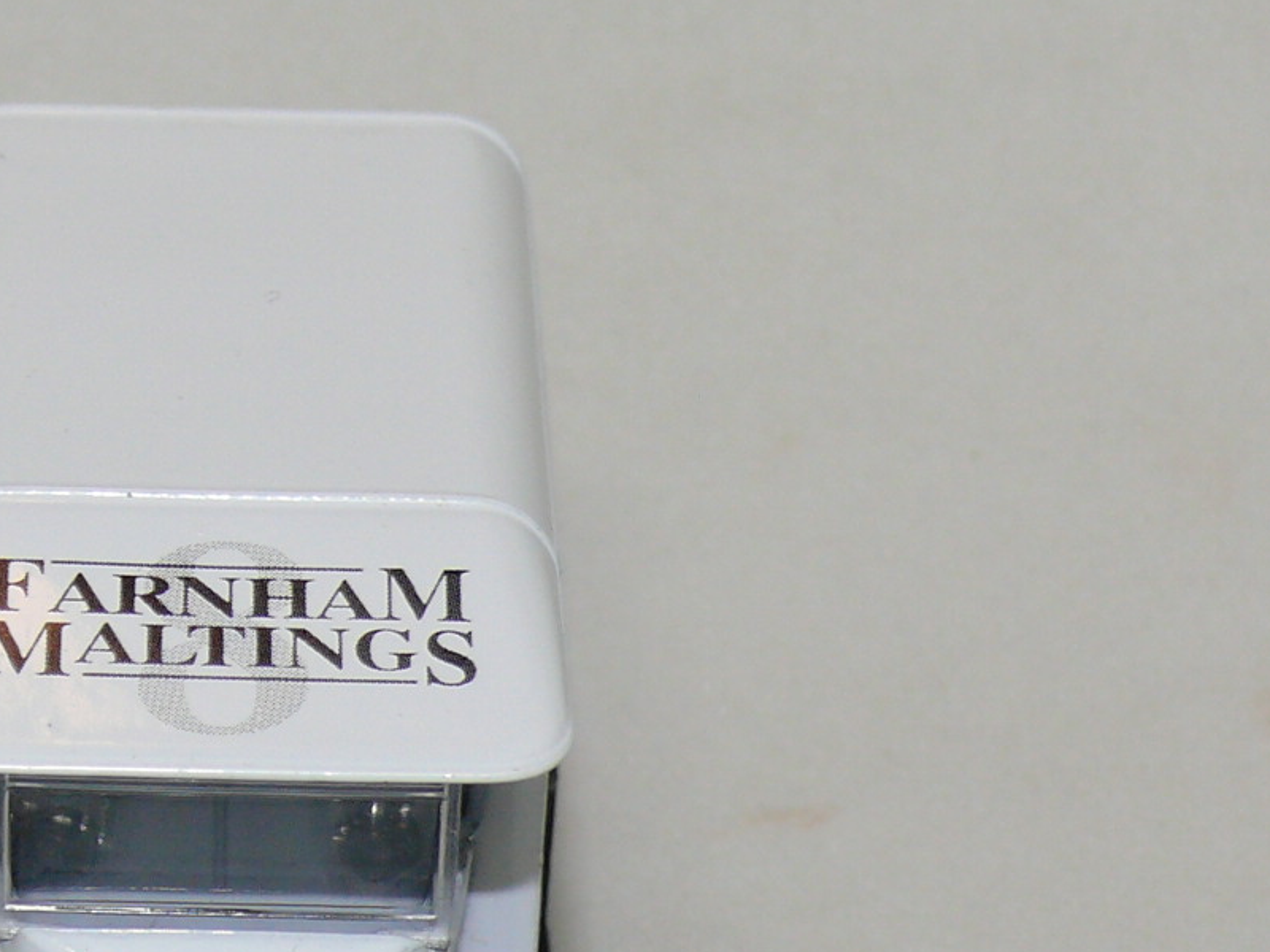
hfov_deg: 10.1
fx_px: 7118
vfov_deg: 7.6
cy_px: 822
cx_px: 122
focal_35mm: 194
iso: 100
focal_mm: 13.2
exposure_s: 1/30
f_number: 4
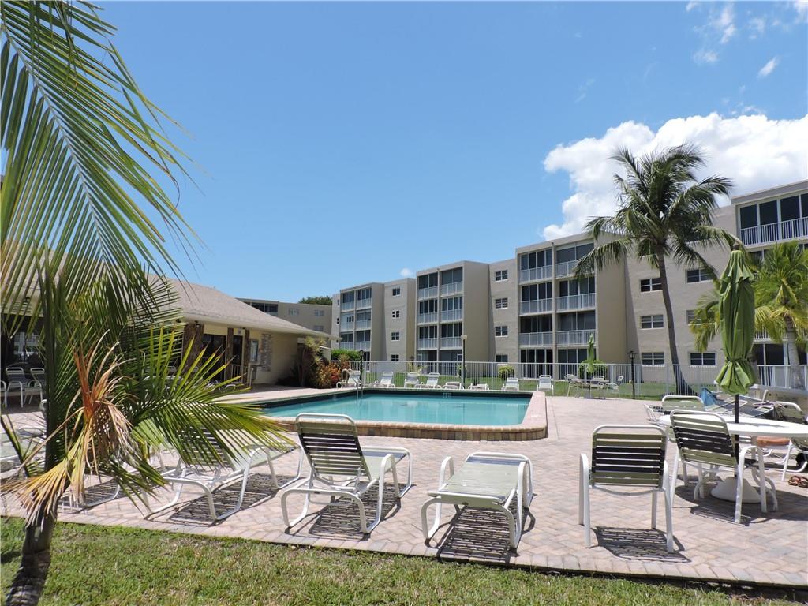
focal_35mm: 24
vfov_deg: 56.8
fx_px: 560
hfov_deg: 71.6
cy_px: 303
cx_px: 404
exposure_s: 1/2500
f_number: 3.7
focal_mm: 4.3
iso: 220
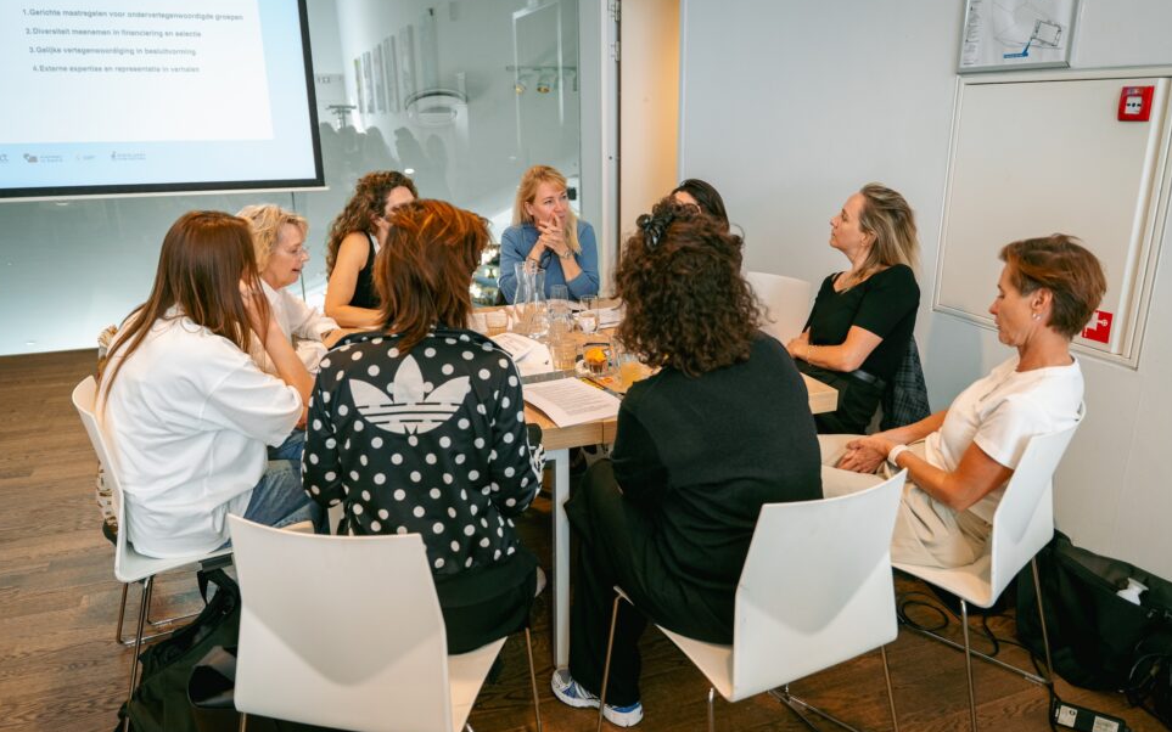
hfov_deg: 70.4
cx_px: 594
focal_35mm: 26
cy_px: 379
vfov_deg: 47.6
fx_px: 831
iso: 1000
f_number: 2.8
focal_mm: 24
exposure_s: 1/320
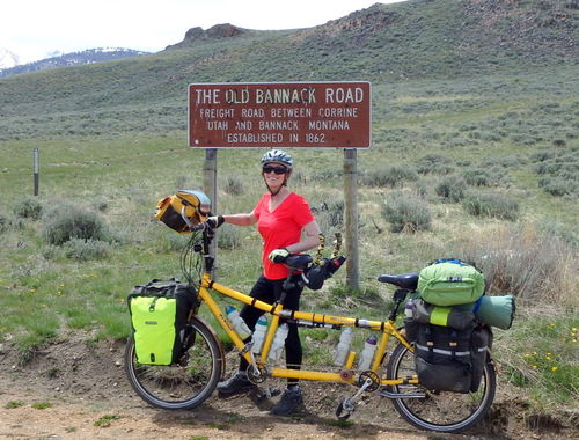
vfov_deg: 36.2
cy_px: 220
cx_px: 290
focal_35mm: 40
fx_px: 672
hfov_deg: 46.6
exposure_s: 1/640
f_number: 4.7
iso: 125
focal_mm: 7.3
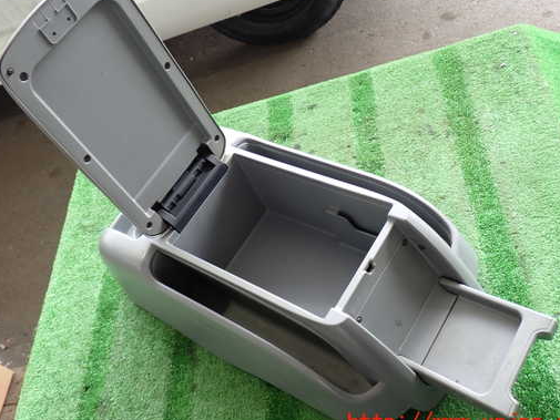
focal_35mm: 38
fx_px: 615
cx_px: 265
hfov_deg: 48.9
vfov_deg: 37.7
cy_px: 188
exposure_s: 1/60
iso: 125
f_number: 2.4
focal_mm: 5.79
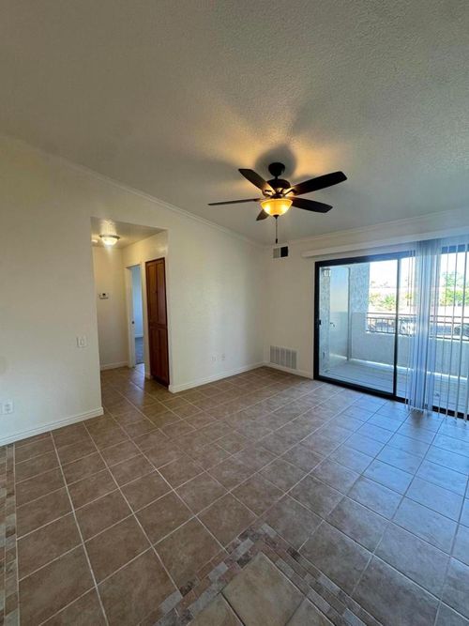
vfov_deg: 102.1
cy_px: 313
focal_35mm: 14
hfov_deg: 85.7
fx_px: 253
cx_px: 234
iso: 250
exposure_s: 1/120
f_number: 2.2
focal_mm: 2.22
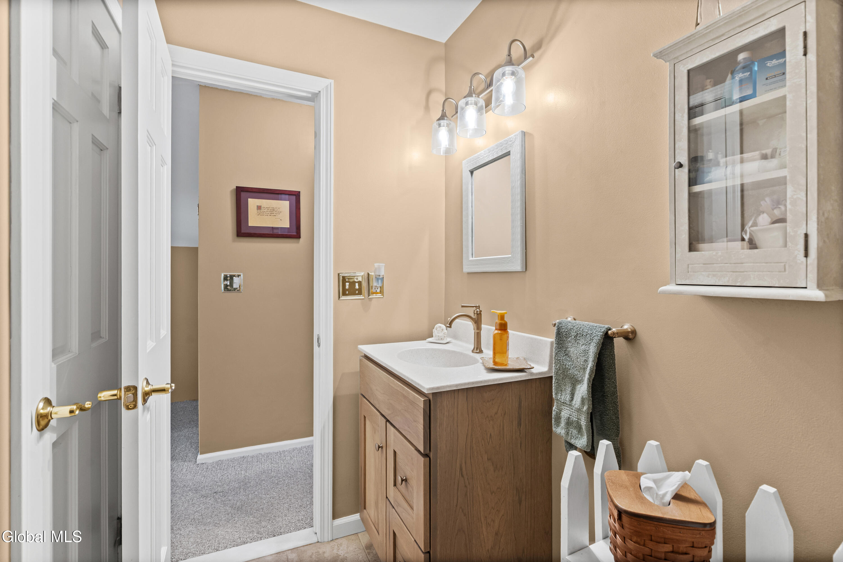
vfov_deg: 73.7
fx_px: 375
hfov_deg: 96.7
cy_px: 281
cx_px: 422
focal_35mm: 16
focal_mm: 16
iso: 800
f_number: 8
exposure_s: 1/2
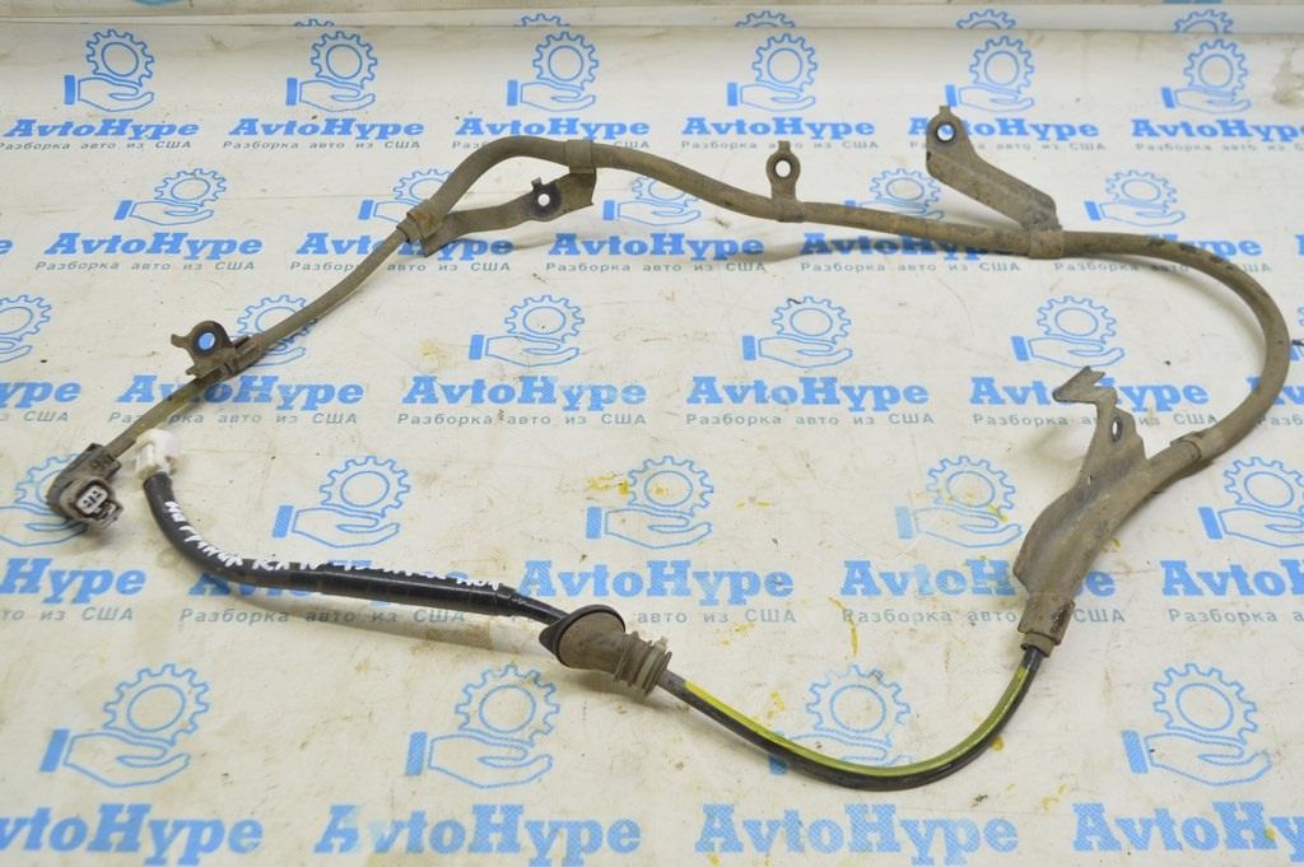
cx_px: 652
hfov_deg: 53.2
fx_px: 1303
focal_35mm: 36
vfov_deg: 36.8
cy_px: 434
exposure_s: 1/20
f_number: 5.6
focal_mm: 24
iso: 400
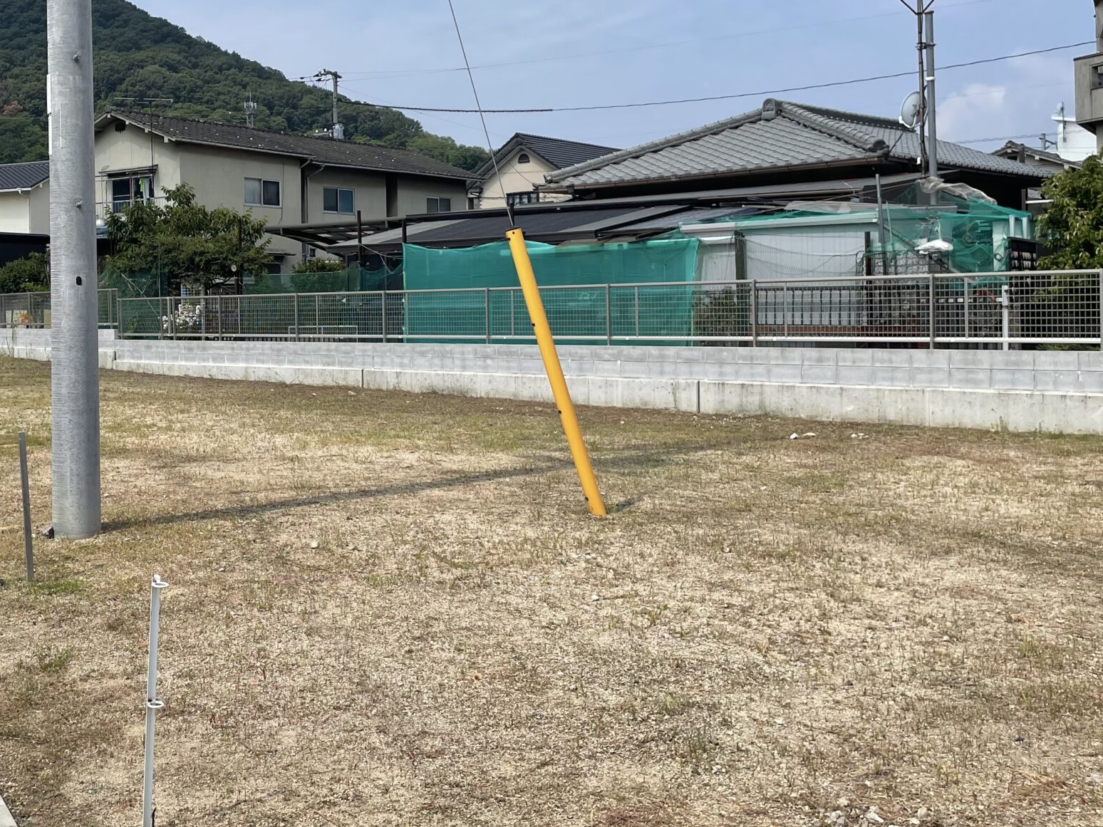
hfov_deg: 42.1
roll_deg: +1.3
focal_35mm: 43
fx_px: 1370
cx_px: 235
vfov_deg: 33.5
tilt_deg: -0.3
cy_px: 333
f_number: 1.6
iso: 32
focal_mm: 4.2
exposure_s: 1/4651
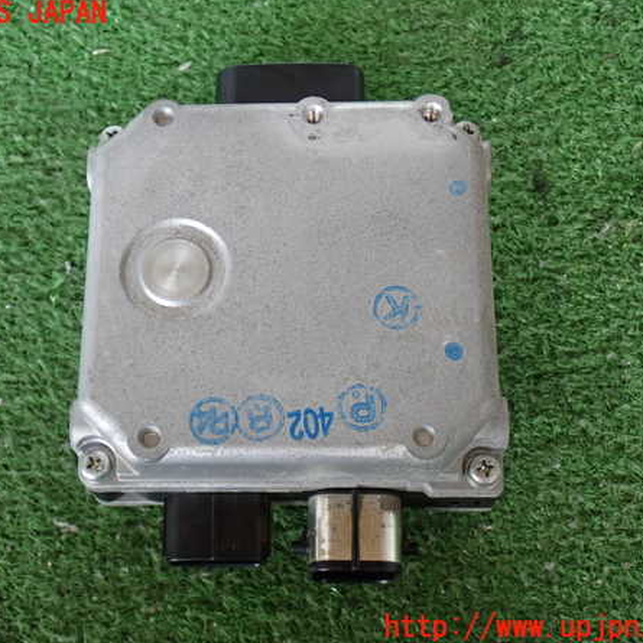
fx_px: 1177
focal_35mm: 56
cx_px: 277
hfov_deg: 30.5
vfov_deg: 30.6
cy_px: 321
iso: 400
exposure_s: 1/50
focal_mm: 8.4
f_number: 3.1
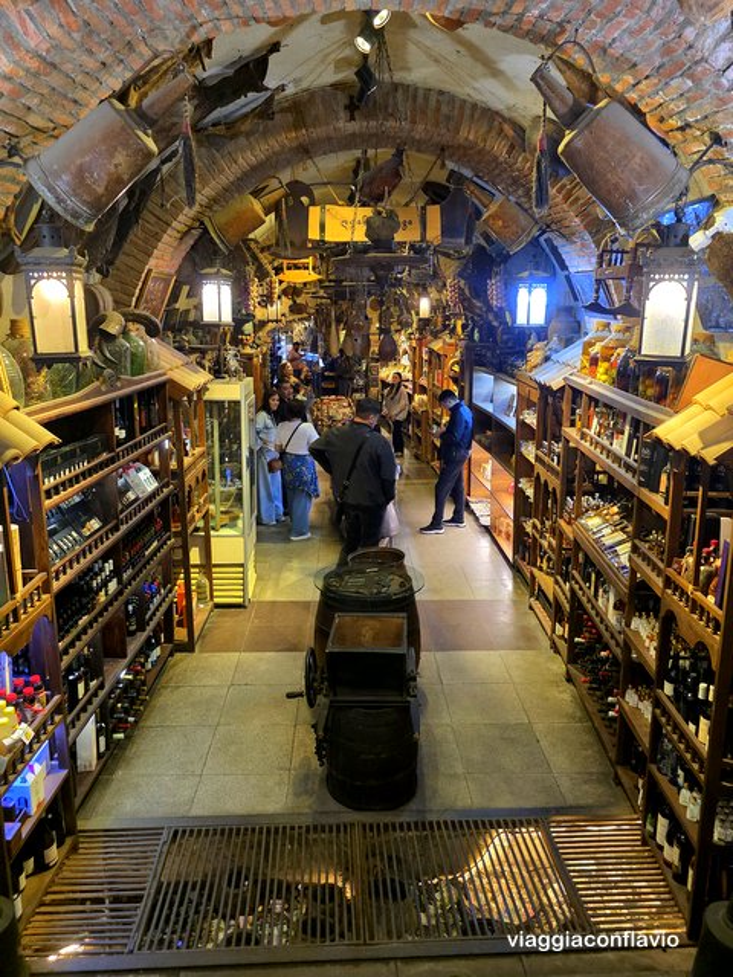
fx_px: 649
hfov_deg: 58.9
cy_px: 488
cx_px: 366
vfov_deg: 73.9
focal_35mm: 23
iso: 640
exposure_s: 1/100
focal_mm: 6.3
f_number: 1.7
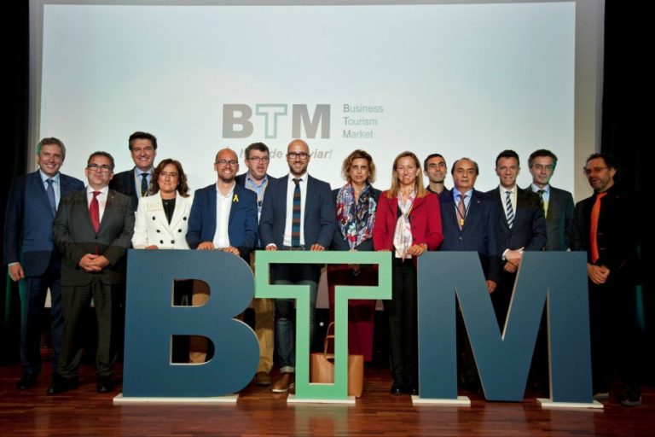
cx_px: 328
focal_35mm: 36
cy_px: 218
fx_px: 655
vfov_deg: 36.9
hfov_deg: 53.1
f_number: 4.5
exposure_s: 1/250
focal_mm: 36
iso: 1250
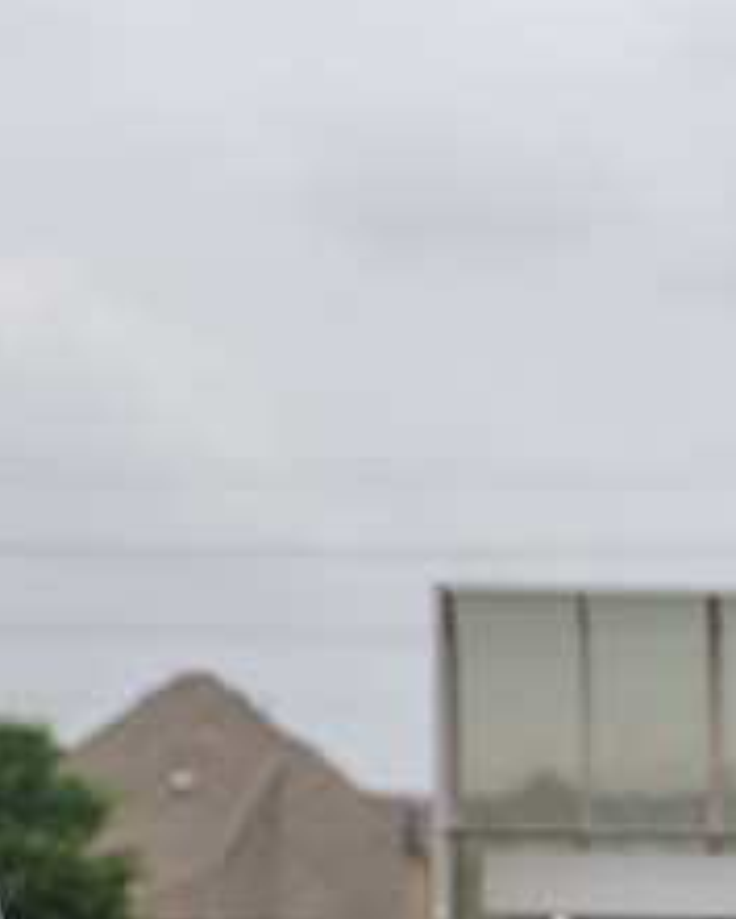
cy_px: 766
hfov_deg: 6.7
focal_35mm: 229
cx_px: -198
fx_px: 6231
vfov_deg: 8.4
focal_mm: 77
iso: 200
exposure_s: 1/1250
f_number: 3.5
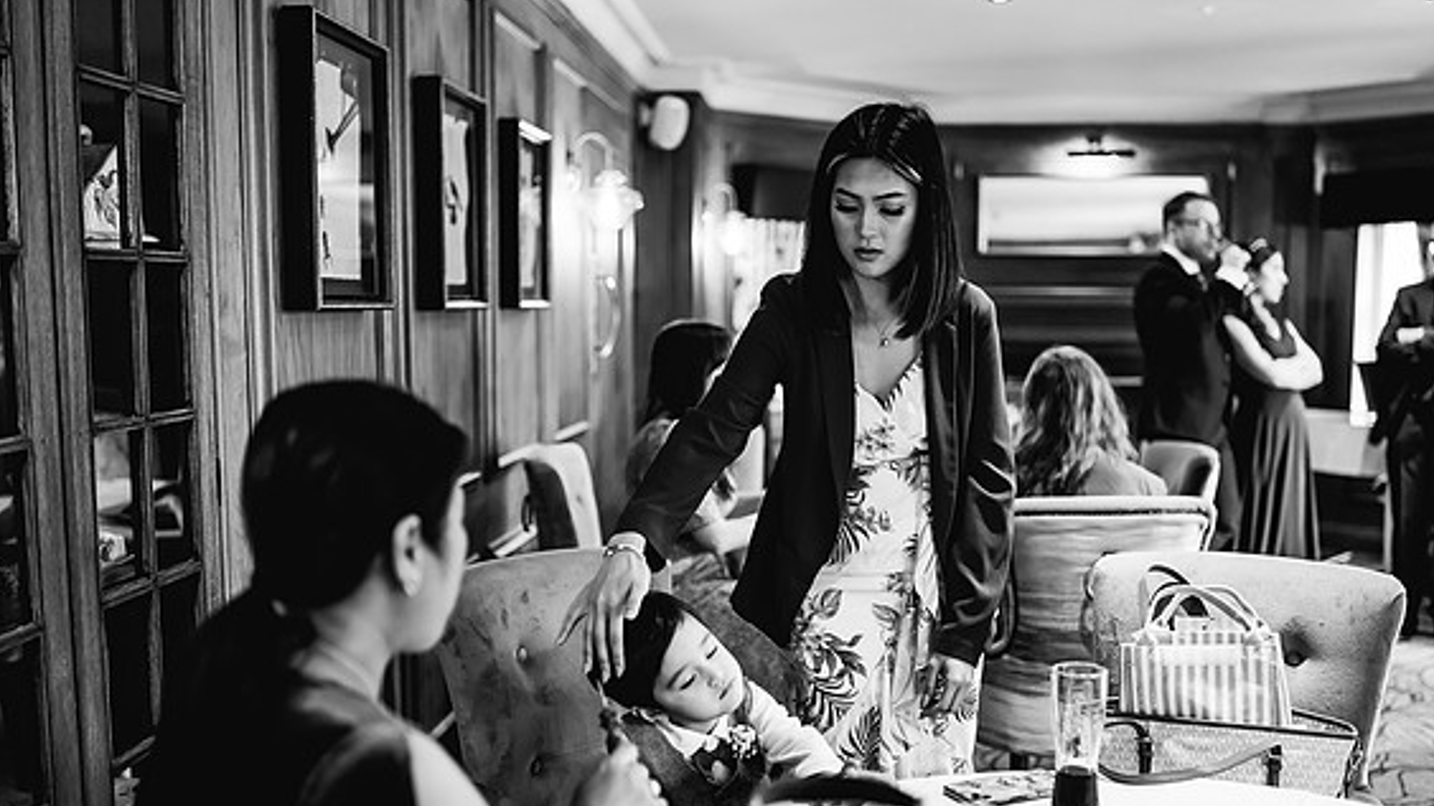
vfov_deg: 31.1
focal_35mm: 38
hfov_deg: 52.8
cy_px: 479
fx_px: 1445
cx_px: 735
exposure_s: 1/250
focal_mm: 35
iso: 1250
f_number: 1.6
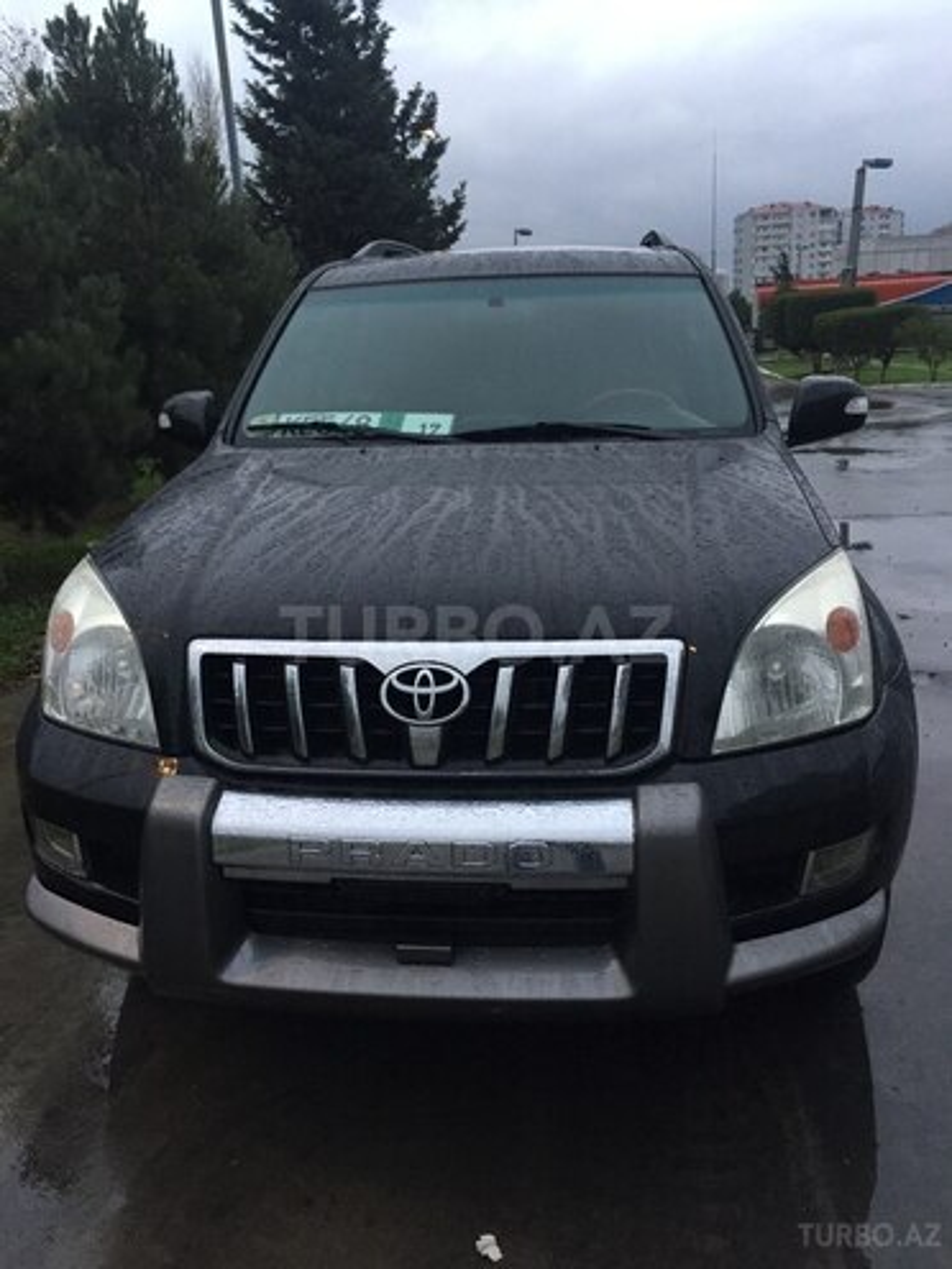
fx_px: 1063
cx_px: 476
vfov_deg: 61.7
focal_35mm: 29
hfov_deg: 48.2
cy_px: 634
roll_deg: +2.7
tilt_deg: -13.8
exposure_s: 1/33
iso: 64
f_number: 2.2
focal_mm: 4.15
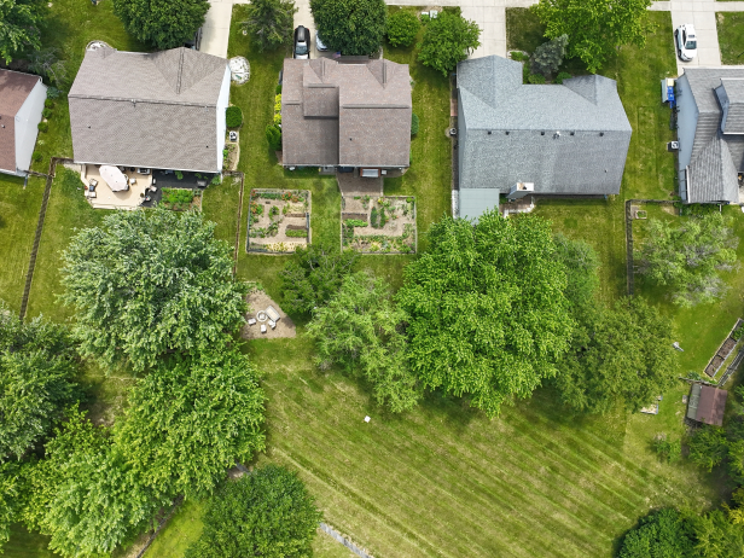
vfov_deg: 53.0
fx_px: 559
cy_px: 257
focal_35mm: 26
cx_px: 347
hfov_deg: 67.2
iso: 110
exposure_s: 1/320
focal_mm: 4.55
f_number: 2.8
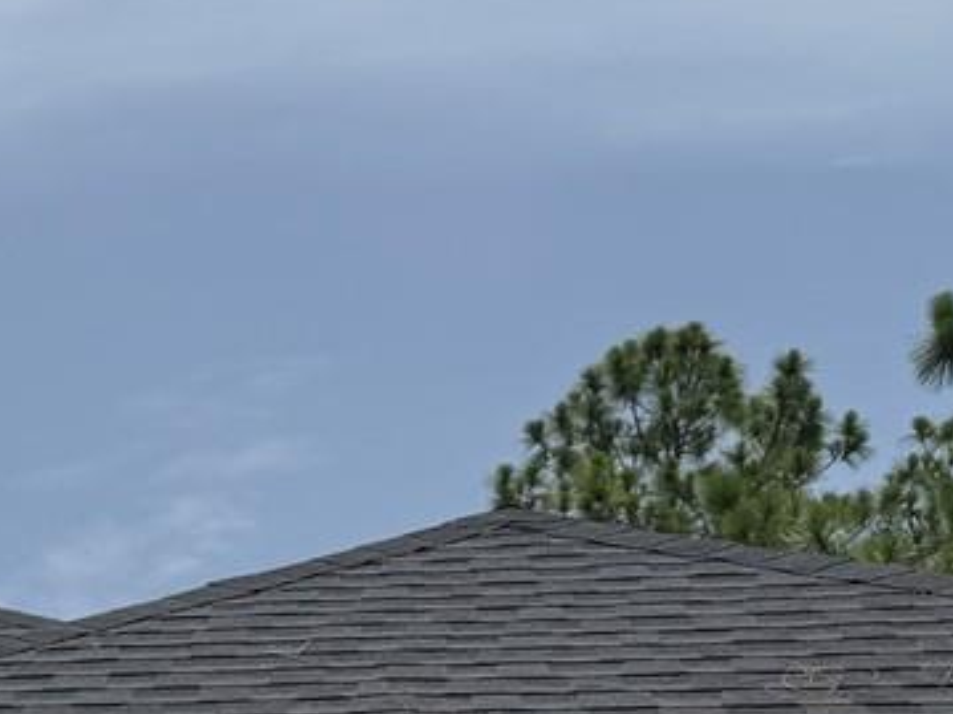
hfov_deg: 15.2
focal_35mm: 107
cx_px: -892
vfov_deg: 12.8
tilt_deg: +3.1
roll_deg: -3.5
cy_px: 1192
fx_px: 2945
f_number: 1.78
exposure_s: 1/9091
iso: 80
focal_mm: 6.76
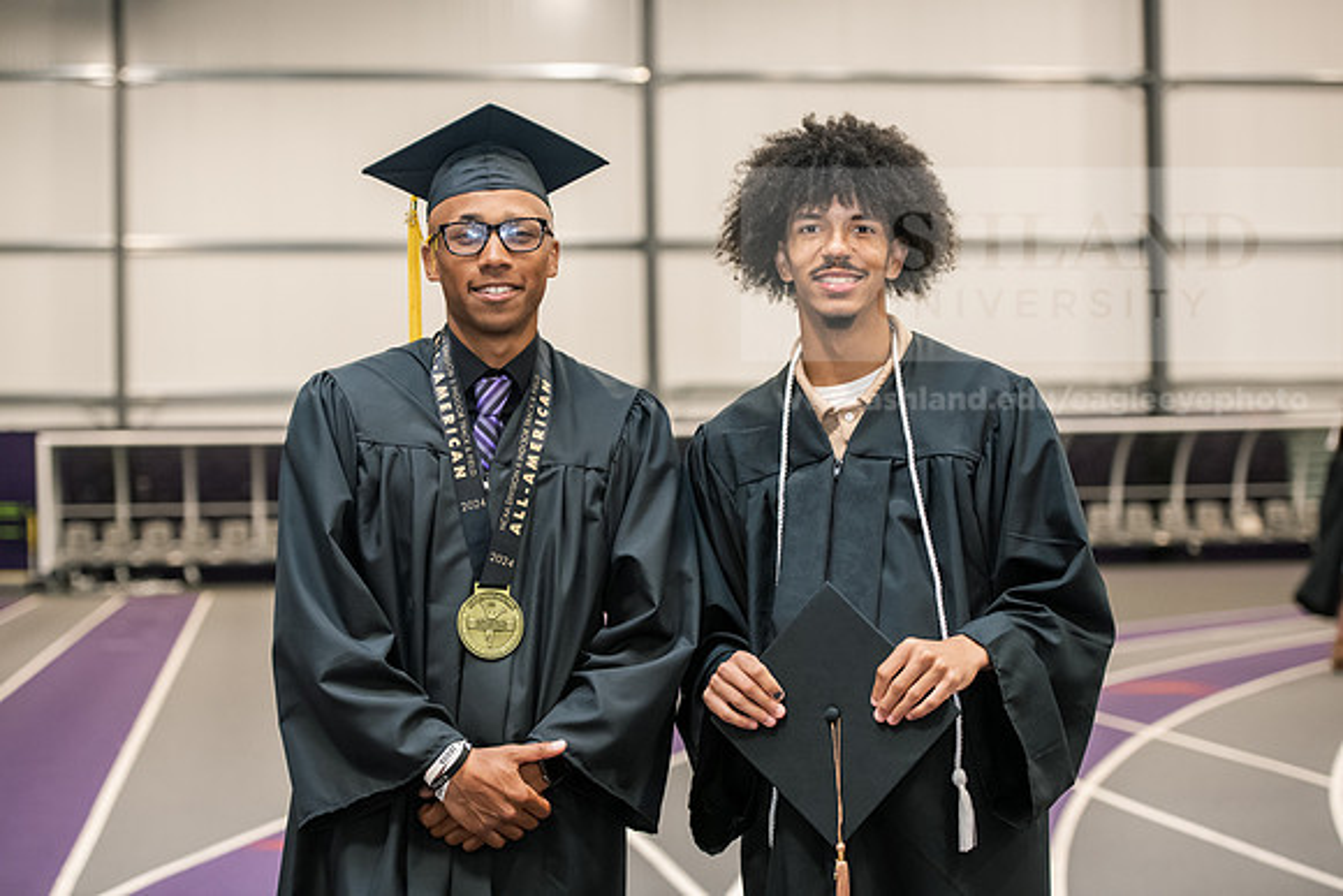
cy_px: 448
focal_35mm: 75
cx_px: 672
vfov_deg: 18.2
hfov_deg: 27.0
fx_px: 2798
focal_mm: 75
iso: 3200
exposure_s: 1/200
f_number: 3.5
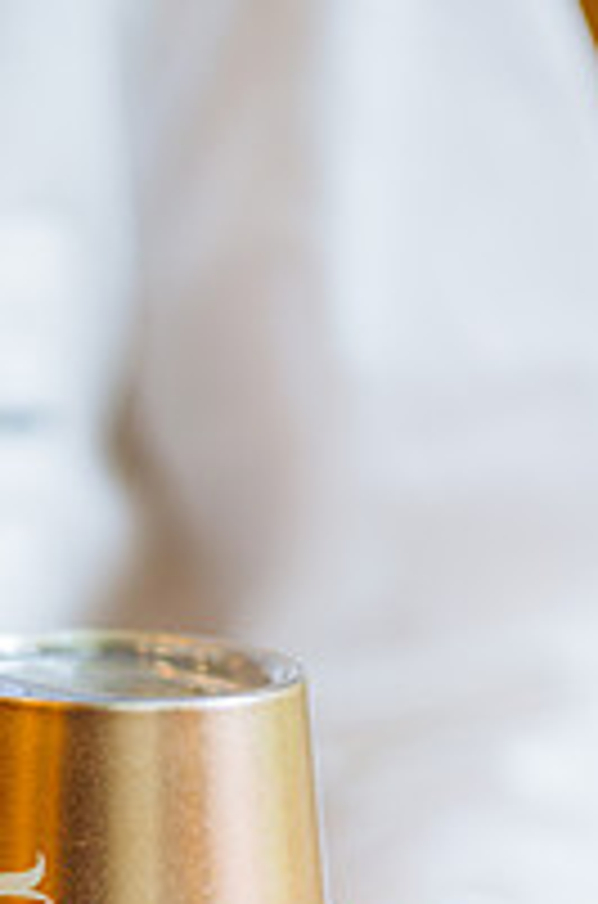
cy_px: 940
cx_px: 97
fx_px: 3932
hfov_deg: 8.7
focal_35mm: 157
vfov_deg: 12.9
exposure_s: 1/320
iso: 1250
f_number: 2.8
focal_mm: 70
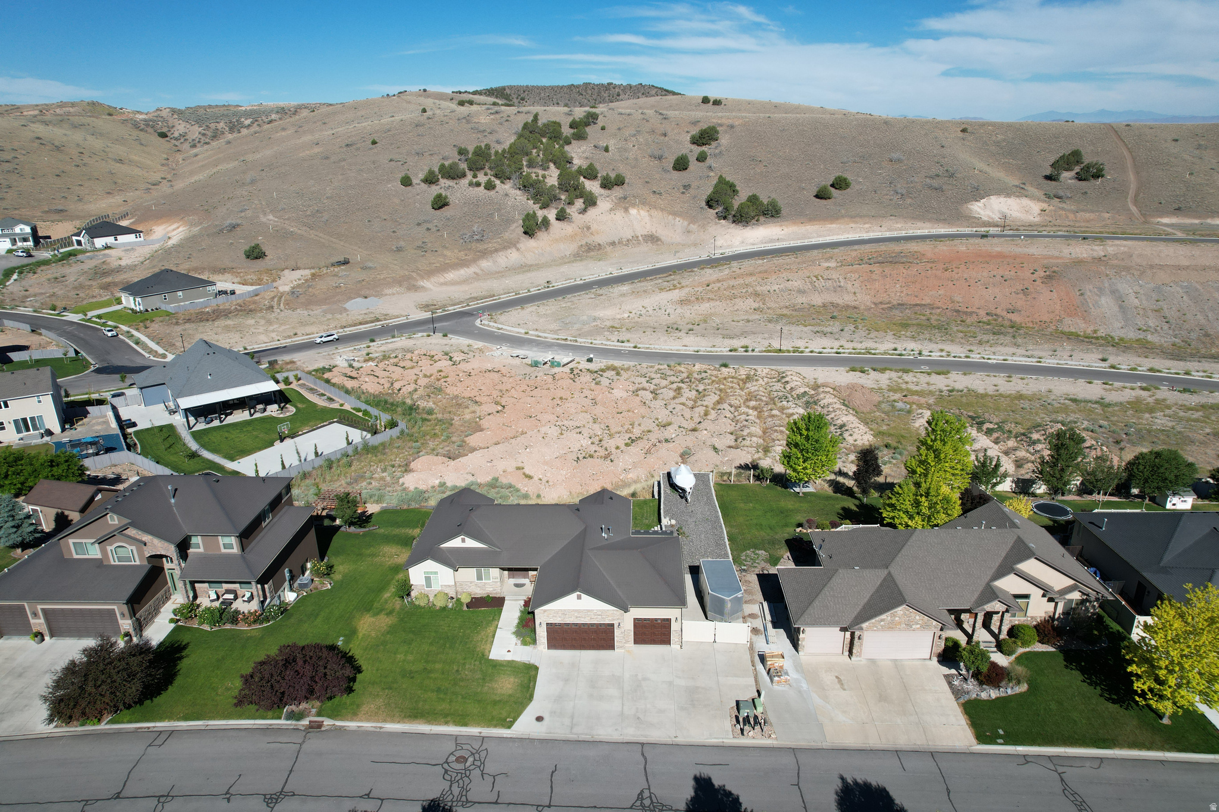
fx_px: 745
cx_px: 610
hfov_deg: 78.6
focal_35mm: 22
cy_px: 406
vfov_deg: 57.2
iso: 100
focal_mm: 8.38
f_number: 2.8
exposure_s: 1/2500
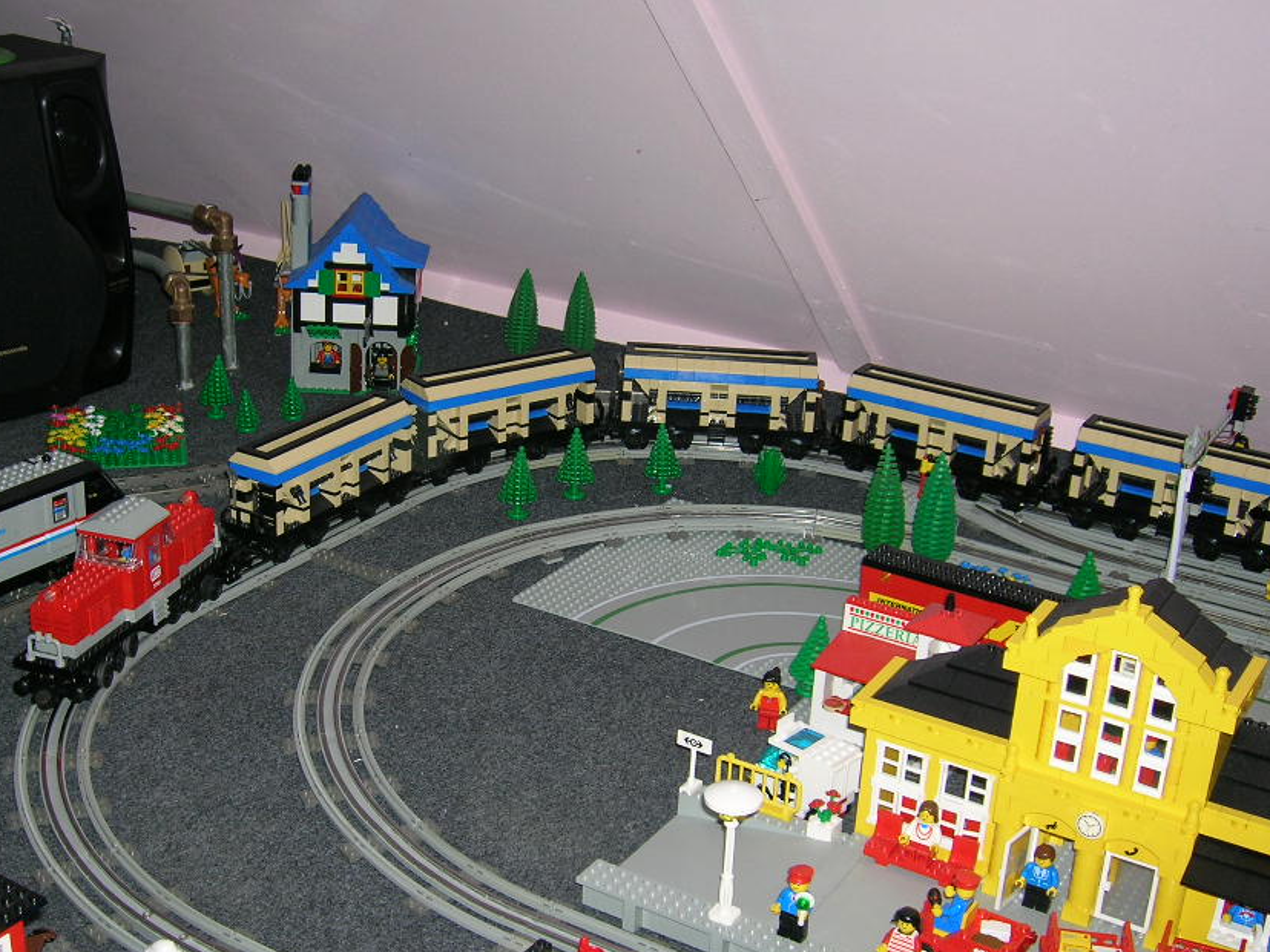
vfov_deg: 30.9
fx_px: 1724
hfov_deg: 40.4
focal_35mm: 47
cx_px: 571
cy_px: 514
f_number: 3
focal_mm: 6.4
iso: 50
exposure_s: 1/60.1
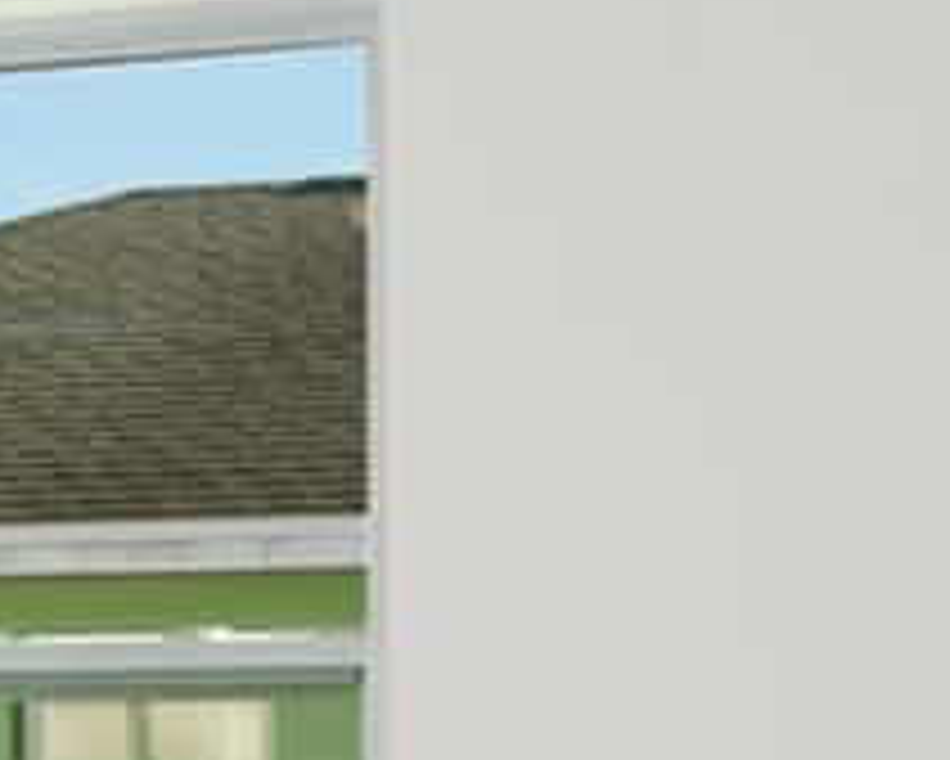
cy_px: 742
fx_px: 3207
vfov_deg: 13.4
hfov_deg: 16.5
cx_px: -18
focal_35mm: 114
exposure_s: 1/30
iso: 125
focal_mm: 16
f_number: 6.7
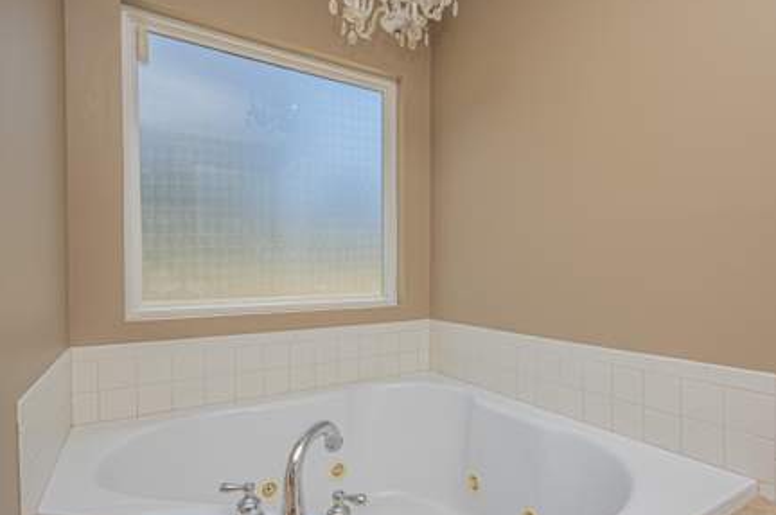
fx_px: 431
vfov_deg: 61.7
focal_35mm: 20
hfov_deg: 83.8
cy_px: 275
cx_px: 429
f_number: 11
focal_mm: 12
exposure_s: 1/160
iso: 400
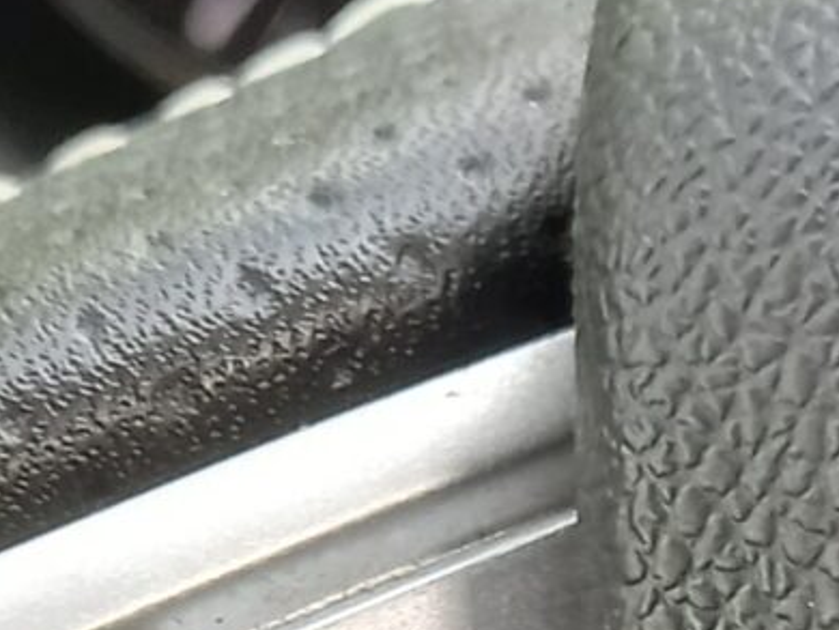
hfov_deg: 12.0
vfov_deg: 8.6
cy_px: 1245
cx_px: 305
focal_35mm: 164
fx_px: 3977
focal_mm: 4.6
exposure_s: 1/60
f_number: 2
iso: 125
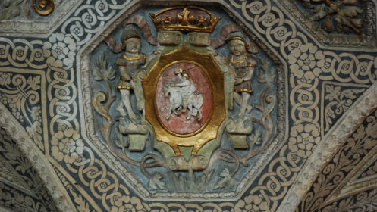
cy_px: 100
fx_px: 760
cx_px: 188
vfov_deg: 15.9
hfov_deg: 27.9
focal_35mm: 76
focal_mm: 48
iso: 800
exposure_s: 1/20
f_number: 4.5
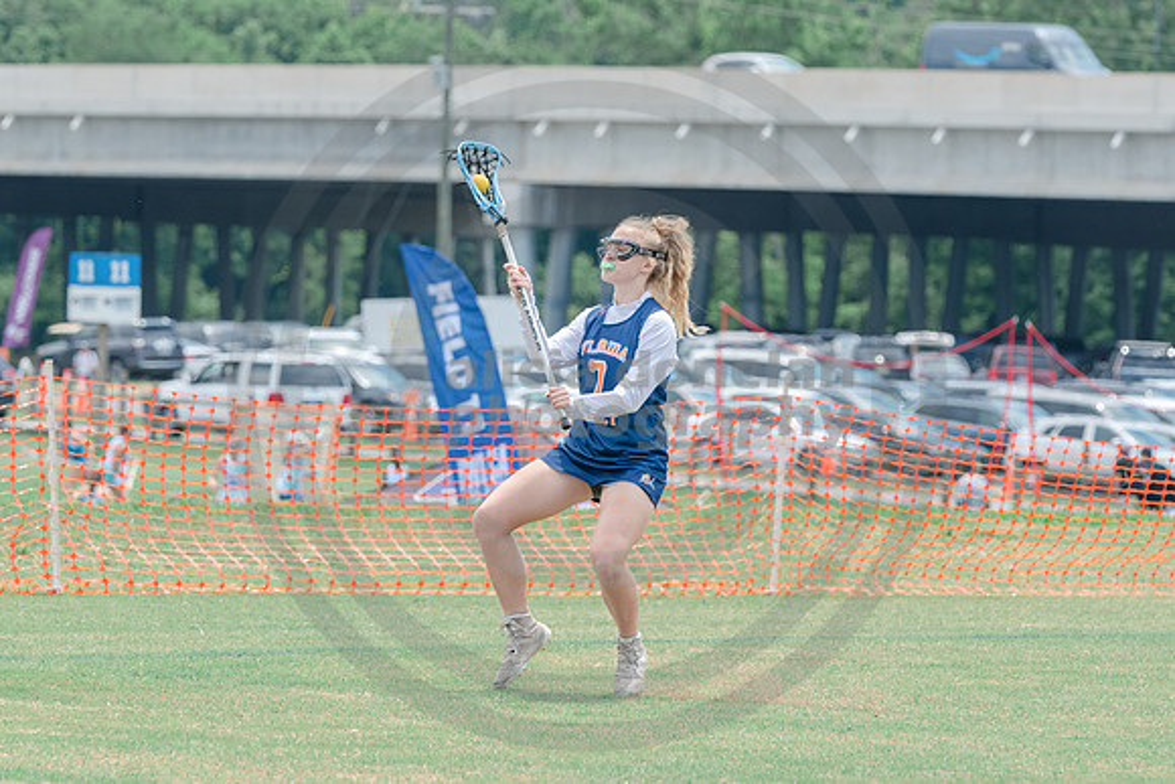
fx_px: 9082
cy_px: 334
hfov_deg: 7.4
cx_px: 676
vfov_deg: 4.9
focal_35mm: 278
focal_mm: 150
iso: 250
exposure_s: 1/1250
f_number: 4.5
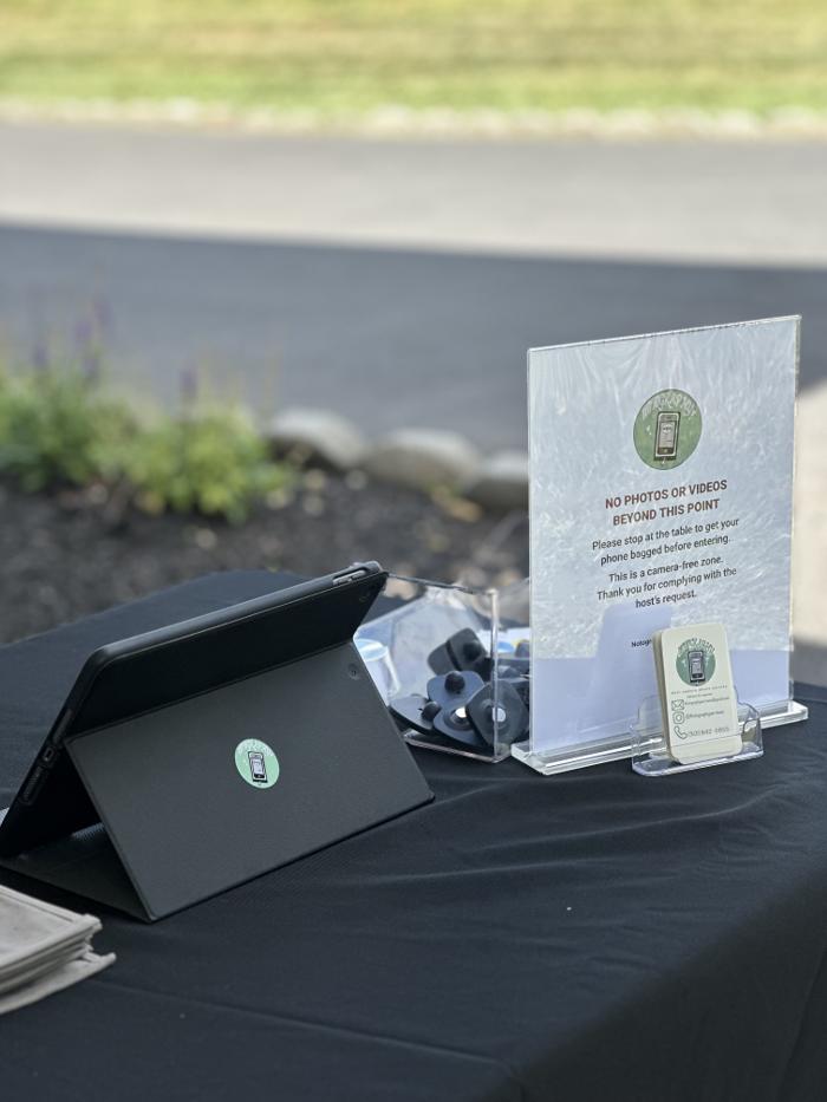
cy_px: 551
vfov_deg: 25.3
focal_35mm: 77
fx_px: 2452
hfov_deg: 19.1
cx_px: 414
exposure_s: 1/252
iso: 25
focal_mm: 9
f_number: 2.8
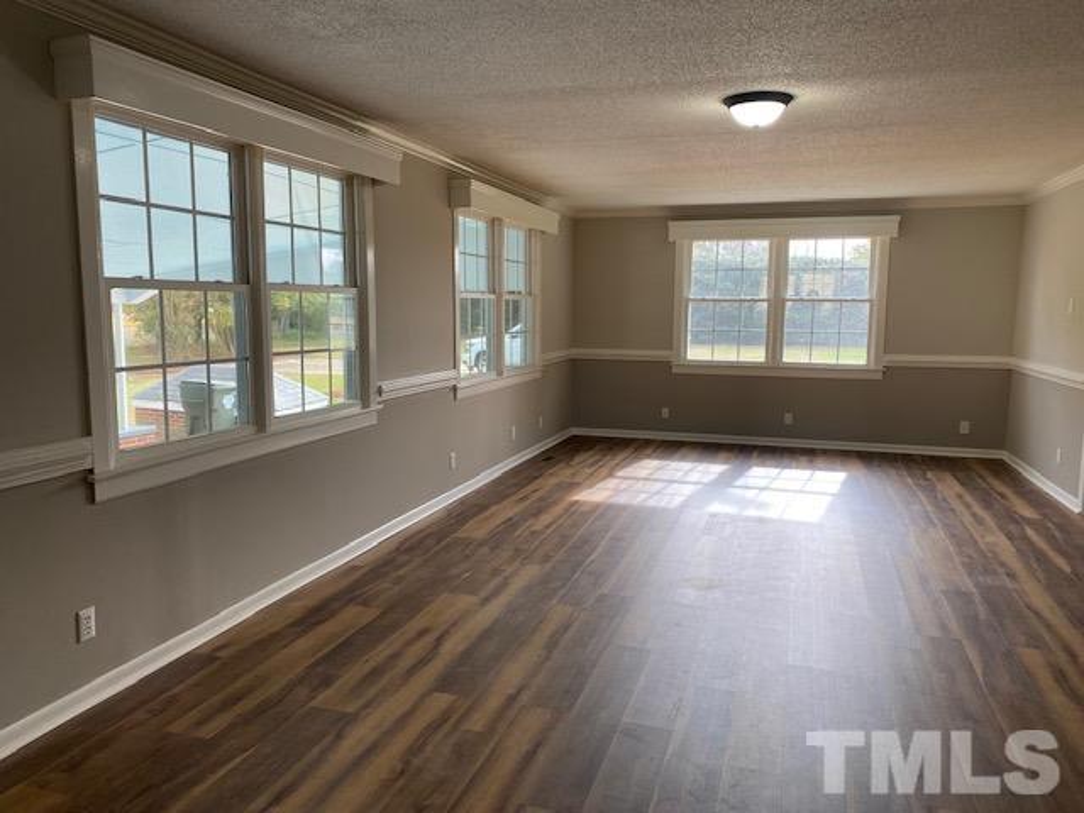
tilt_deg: -6.9
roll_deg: -0.4
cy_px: 406
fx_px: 814
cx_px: 542
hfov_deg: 67.3
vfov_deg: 53.1
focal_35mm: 26
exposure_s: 1/121
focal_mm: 4.25
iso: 64
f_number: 1.8
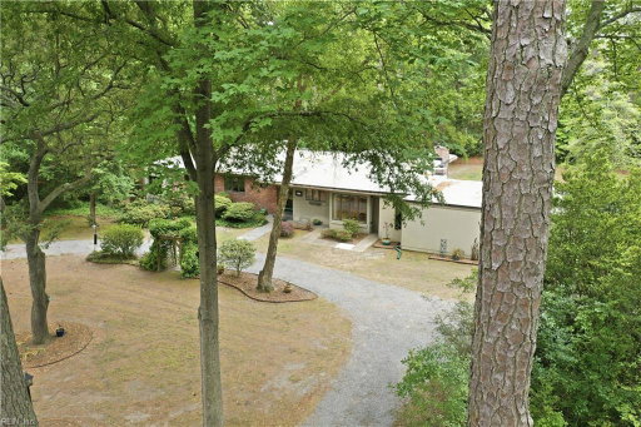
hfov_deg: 65.5
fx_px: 498
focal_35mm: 28
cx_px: 320
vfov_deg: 46.4
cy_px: 214
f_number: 3.5
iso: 100
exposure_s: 1/60
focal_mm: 10.3
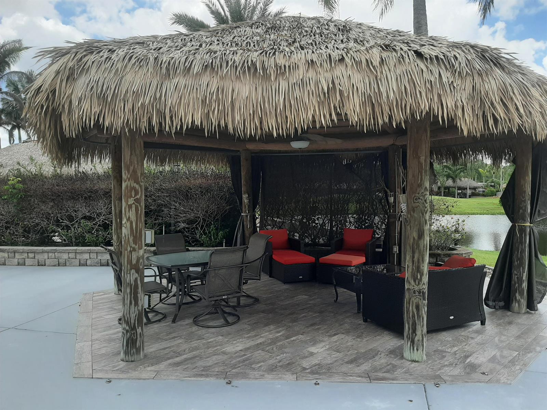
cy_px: 205
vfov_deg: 53.1
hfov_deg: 67.3
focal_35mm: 26
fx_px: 411
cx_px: 274
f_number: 1.7
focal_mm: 3.93
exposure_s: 1/1070
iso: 40
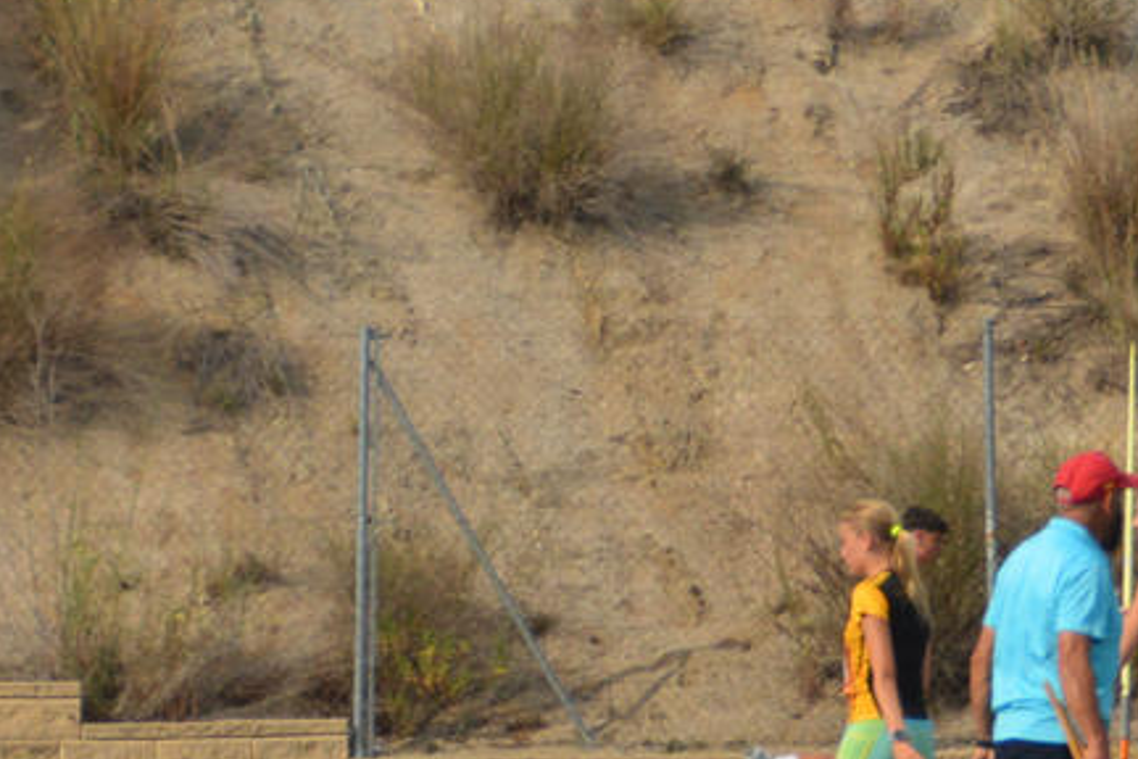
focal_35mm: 711
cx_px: 1004
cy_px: 874
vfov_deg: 1.9
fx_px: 22474
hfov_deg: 2.9
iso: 400
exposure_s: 1/1600
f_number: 7.1
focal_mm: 100
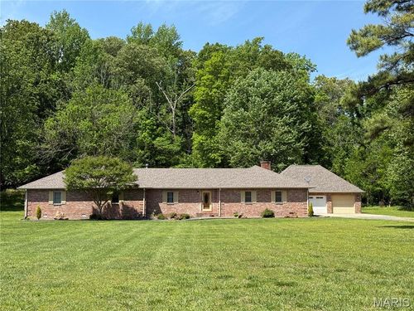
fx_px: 574
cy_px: 156
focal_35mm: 48
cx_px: 207
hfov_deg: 39.7
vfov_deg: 30.3
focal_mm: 6.76
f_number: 1.78
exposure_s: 1/3378
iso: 80
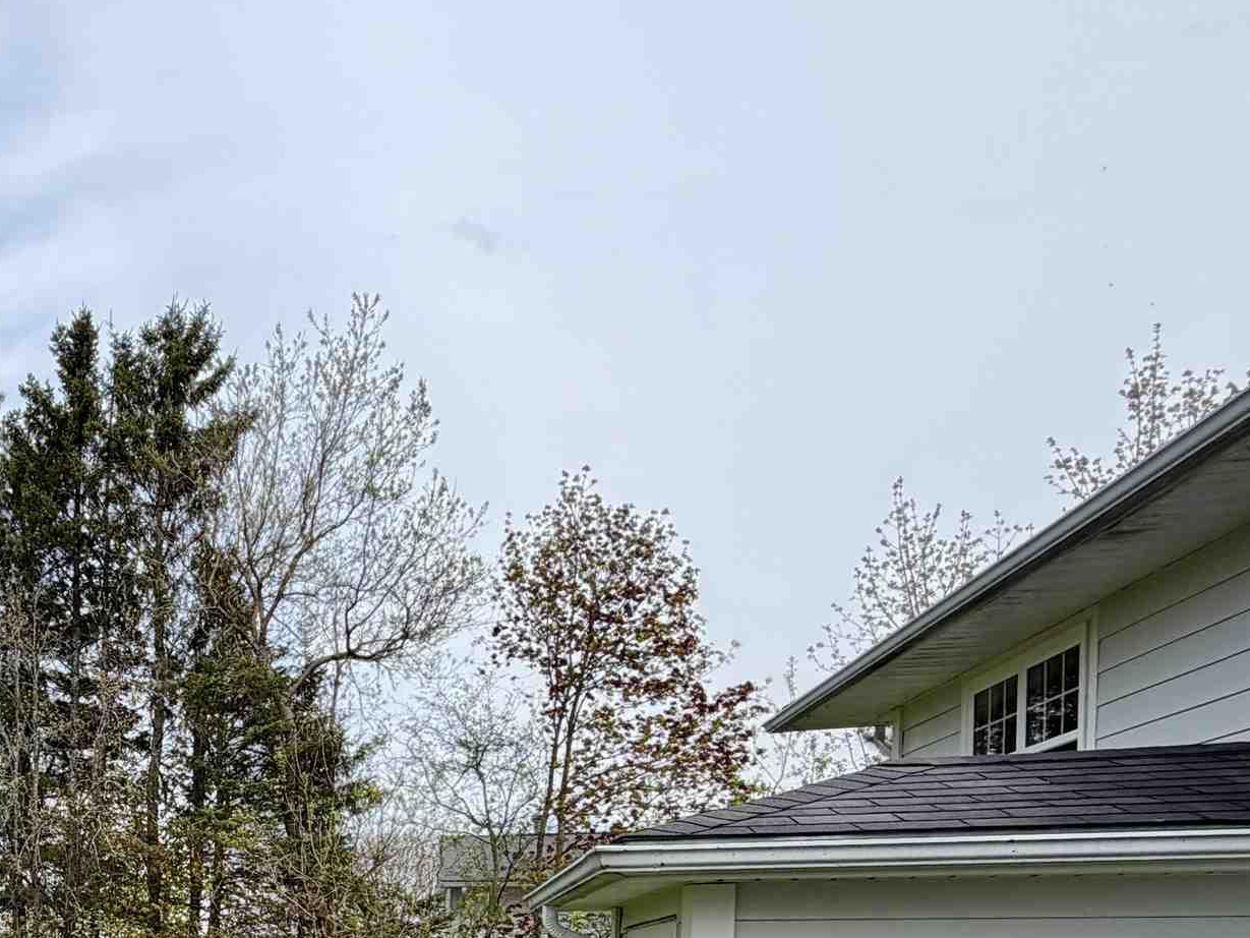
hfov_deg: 43.8
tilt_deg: -0.9
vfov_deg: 35.6
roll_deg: +0.7
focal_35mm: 35
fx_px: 1264
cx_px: -40
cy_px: 997
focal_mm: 2.22
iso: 20
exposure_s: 1/799
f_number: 2.2
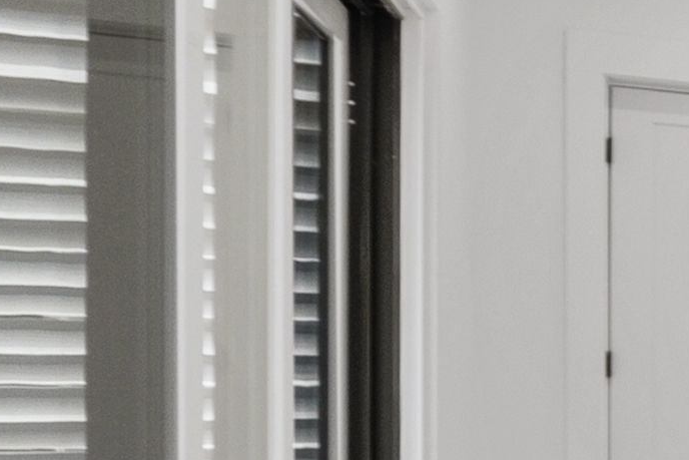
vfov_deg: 17.5
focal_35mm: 74
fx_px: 1416
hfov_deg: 11.9
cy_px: 573
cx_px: 2001
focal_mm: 12
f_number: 7.1
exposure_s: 1/15
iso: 200
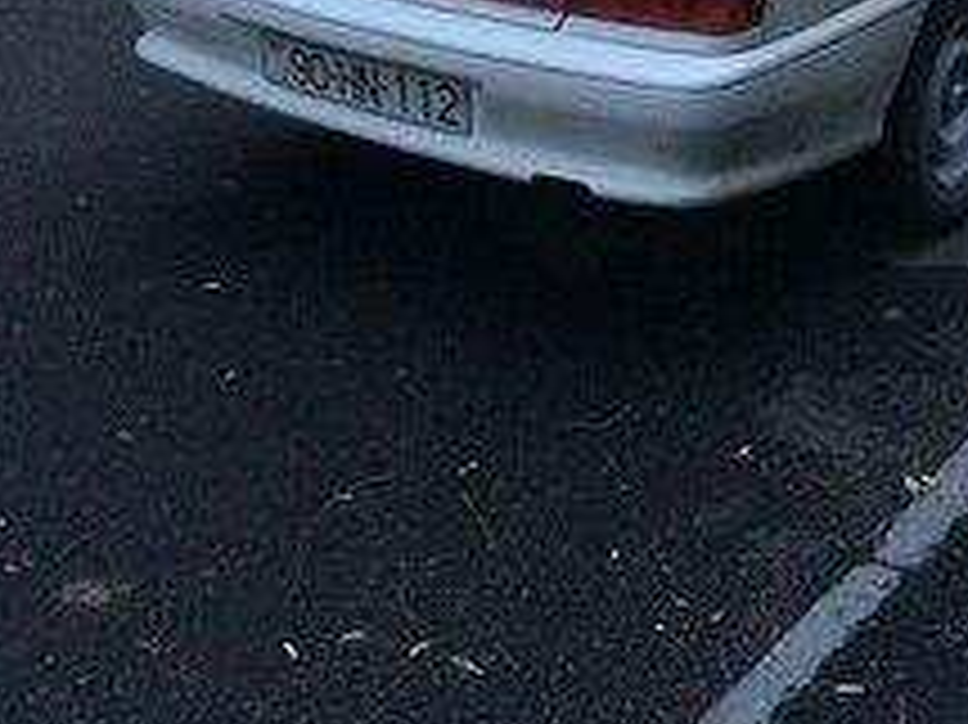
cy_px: -139
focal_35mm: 67
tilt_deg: -16.3
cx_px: 653
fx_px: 1873
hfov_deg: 28.8
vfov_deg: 20.5
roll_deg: +0.6
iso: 320
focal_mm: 4.15
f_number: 2.2
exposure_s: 1/33
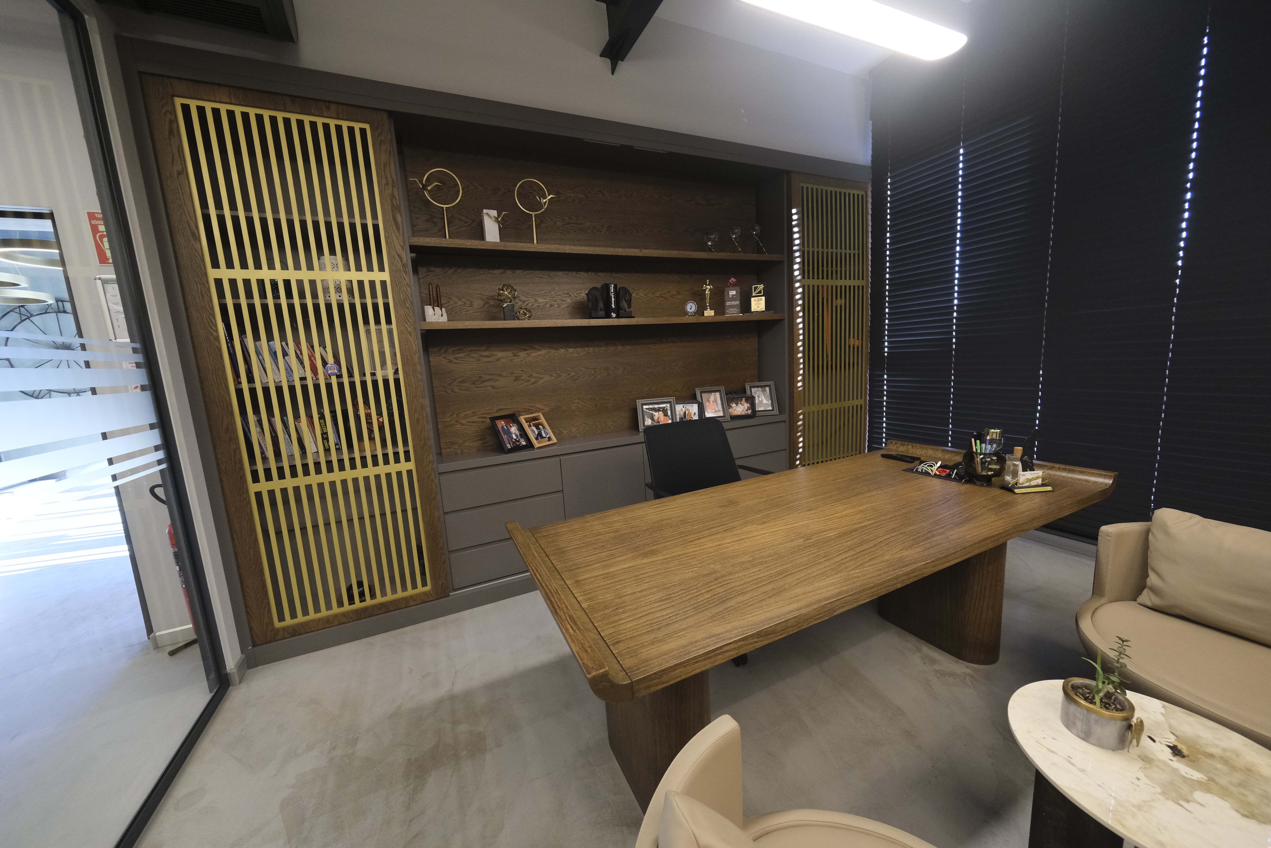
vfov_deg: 90.0
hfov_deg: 112.6
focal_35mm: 12
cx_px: 636
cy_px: 424
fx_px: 424
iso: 2500
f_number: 3.5
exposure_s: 1/100
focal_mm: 8
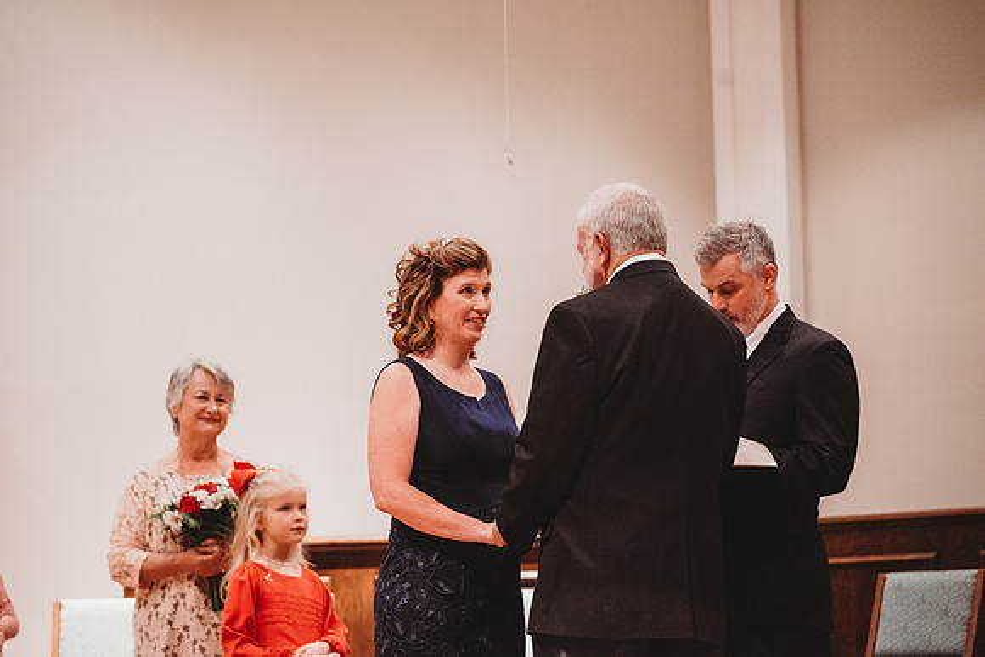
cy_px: 328
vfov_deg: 11.4
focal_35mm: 120
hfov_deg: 17.1
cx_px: 492
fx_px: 3284
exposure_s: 1/200
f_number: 4
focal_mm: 120
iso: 5000
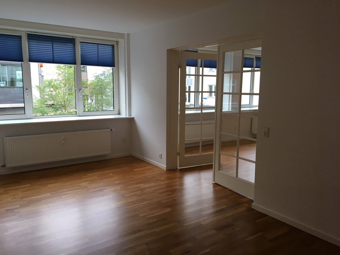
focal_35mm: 29
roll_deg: -1.0
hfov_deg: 61.7
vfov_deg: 48.2
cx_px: 170
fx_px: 285
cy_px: 128
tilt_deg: -7.6
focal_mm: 4.15
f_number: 2.2
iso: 40
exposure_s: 1/33
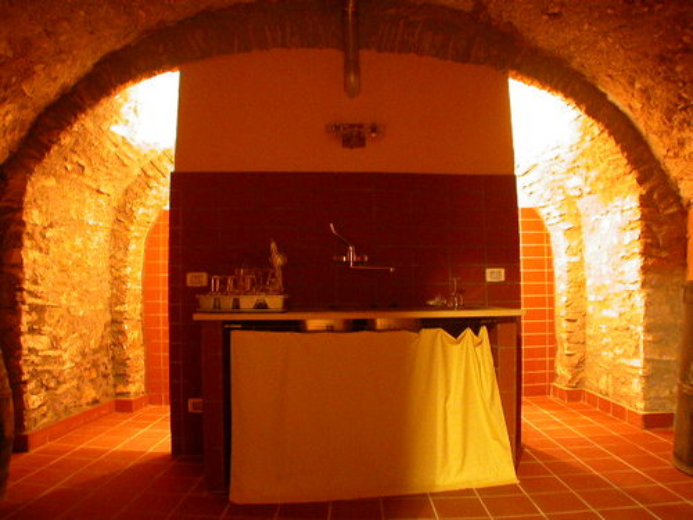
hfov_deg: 49.0
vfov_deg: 37.7
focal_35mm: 38
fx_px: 761
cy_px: 260
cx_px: 346
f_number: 2.6
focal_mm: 7.85
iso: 400
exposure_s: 1/2.3
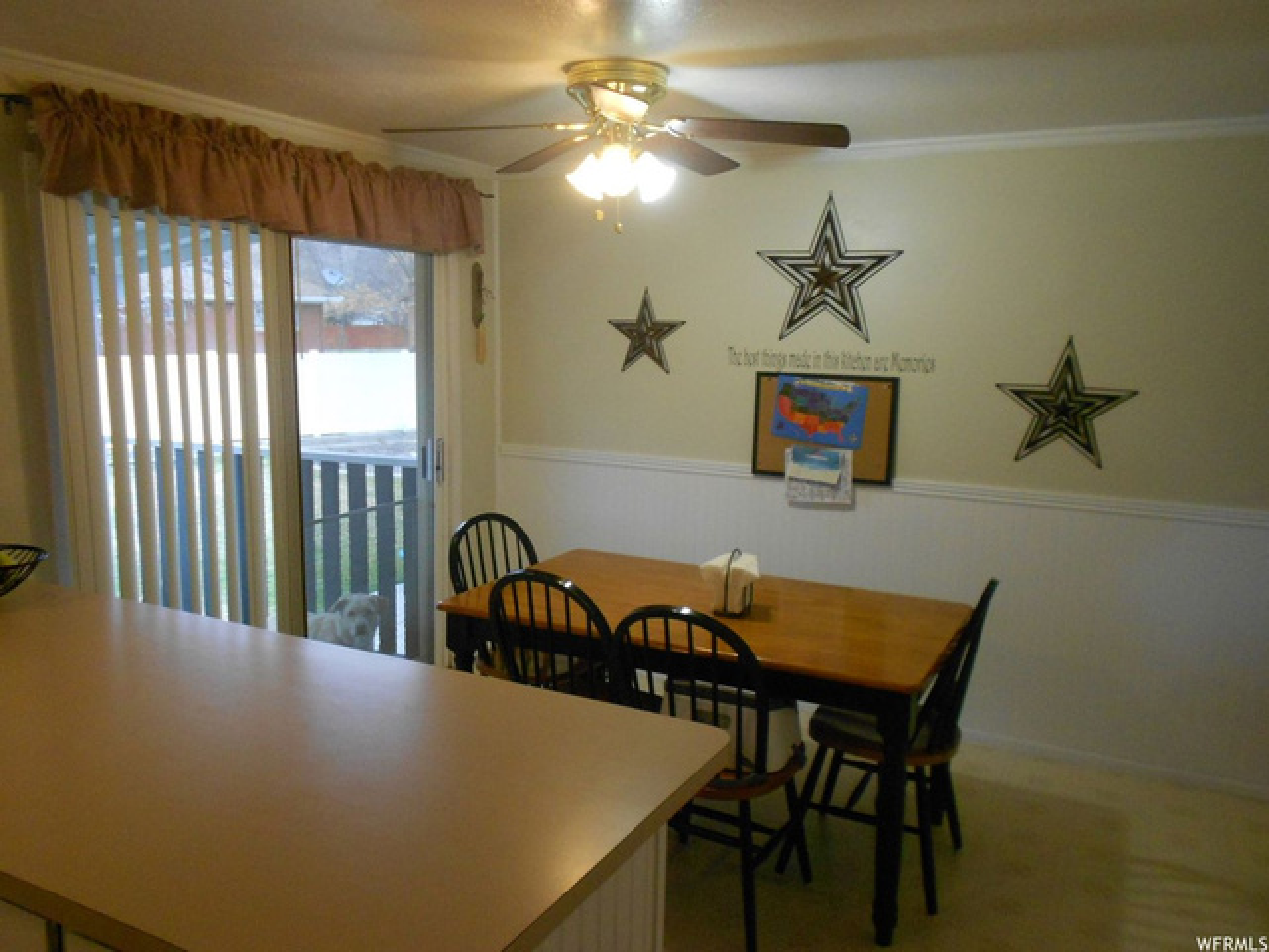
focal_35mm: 26
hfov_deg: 67.3
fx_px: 953
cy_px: 476
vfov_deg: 53.1
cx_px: 634
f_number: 3.2
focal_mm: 4.6
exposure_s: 1/50
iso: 400
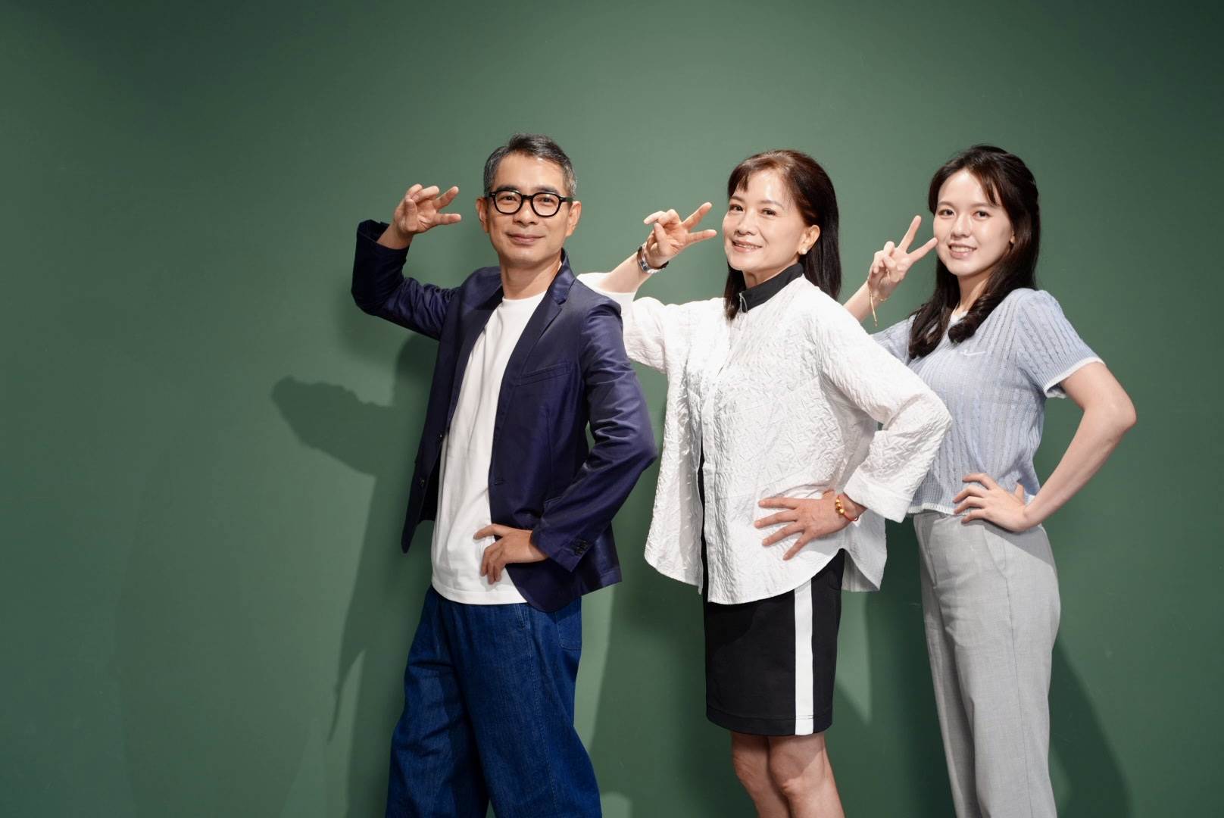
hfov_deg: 38.2
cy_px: 409
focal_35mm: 52
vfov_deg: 26.0
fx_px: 1769
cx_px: 612
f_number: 2.8
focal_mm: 52
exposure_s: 1/125
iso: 640
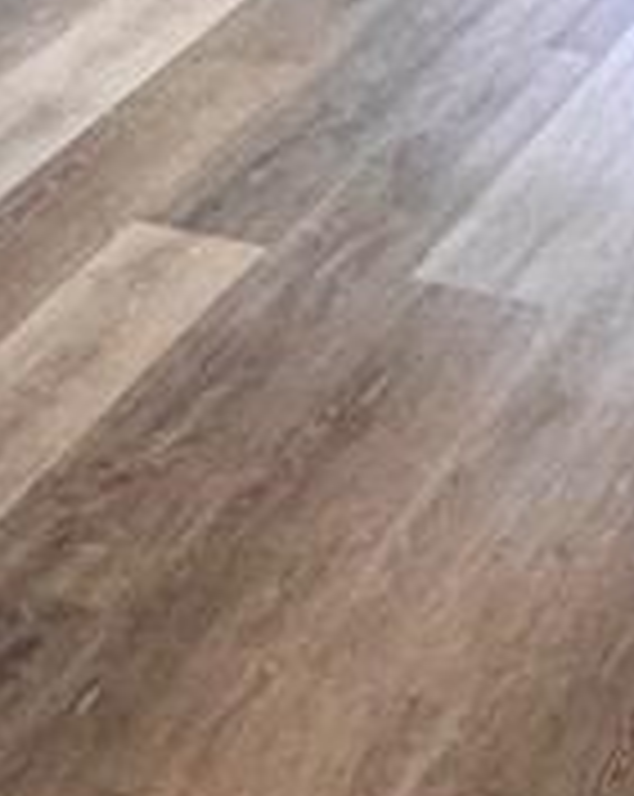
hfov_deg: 13.1
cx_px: 614
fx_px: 2728
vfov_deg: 15.6
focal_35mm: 116
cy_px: -301
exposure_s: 1/99
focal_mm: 2.22
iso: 250
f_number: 2.2
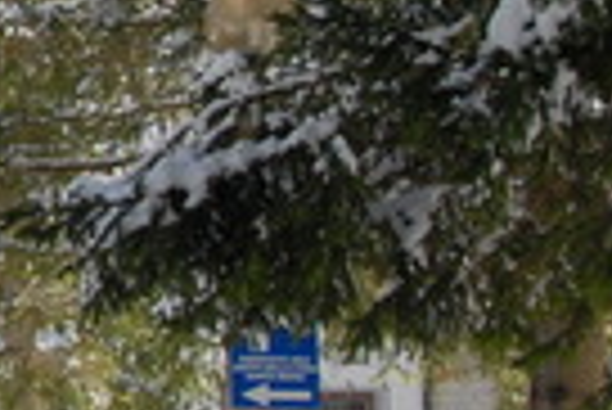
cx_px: -788
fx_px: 3591
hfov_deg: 8.9
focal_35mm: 211
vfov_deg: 6.5
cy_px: -95
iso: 200
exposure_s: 1/160
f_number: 10
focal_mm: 24
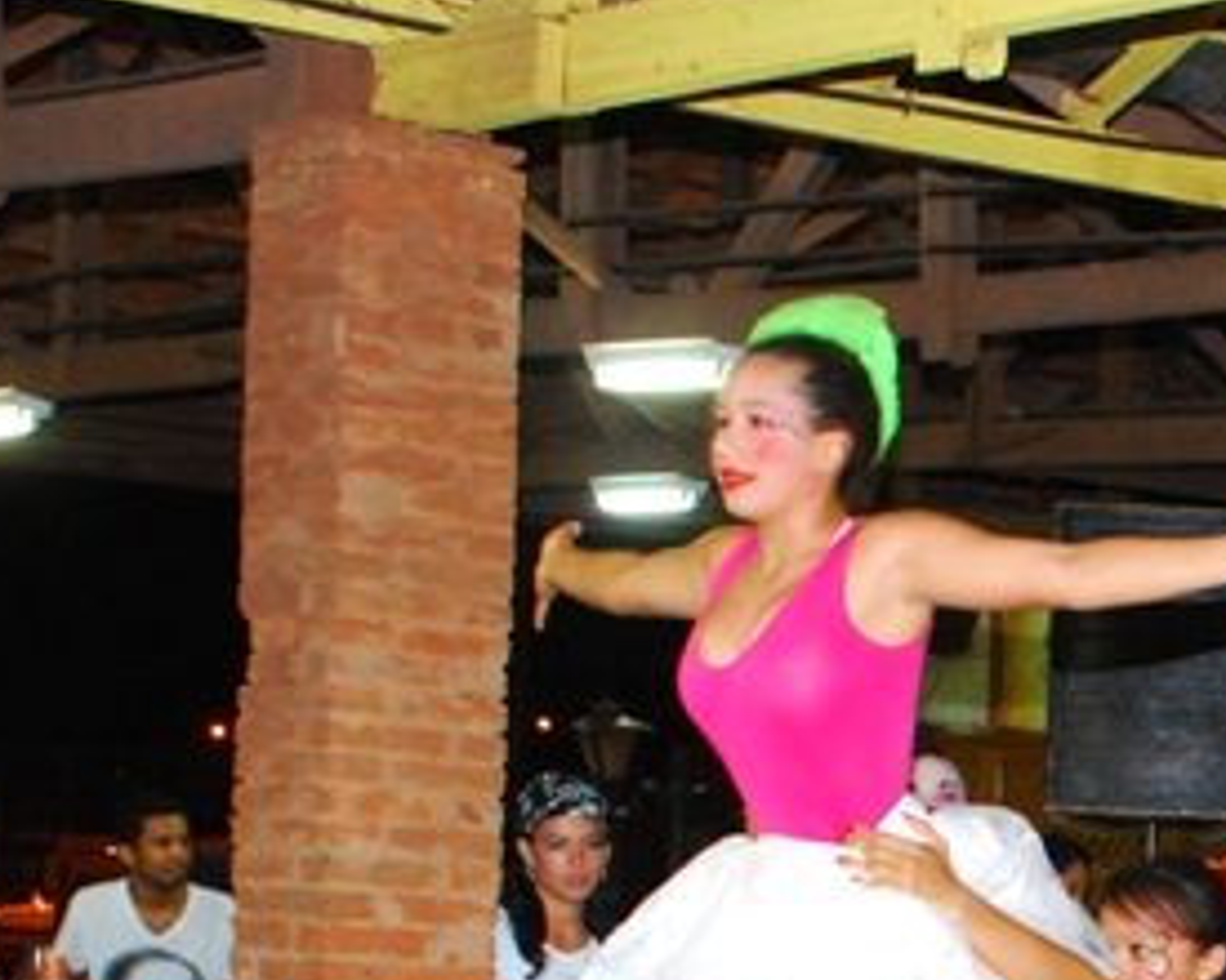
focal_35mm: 115
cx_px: 1650
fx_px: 4173
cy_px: 1100
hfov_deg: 15.8
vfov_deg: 13.1
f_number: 4
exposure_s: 1/15
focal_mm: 28
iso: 1000
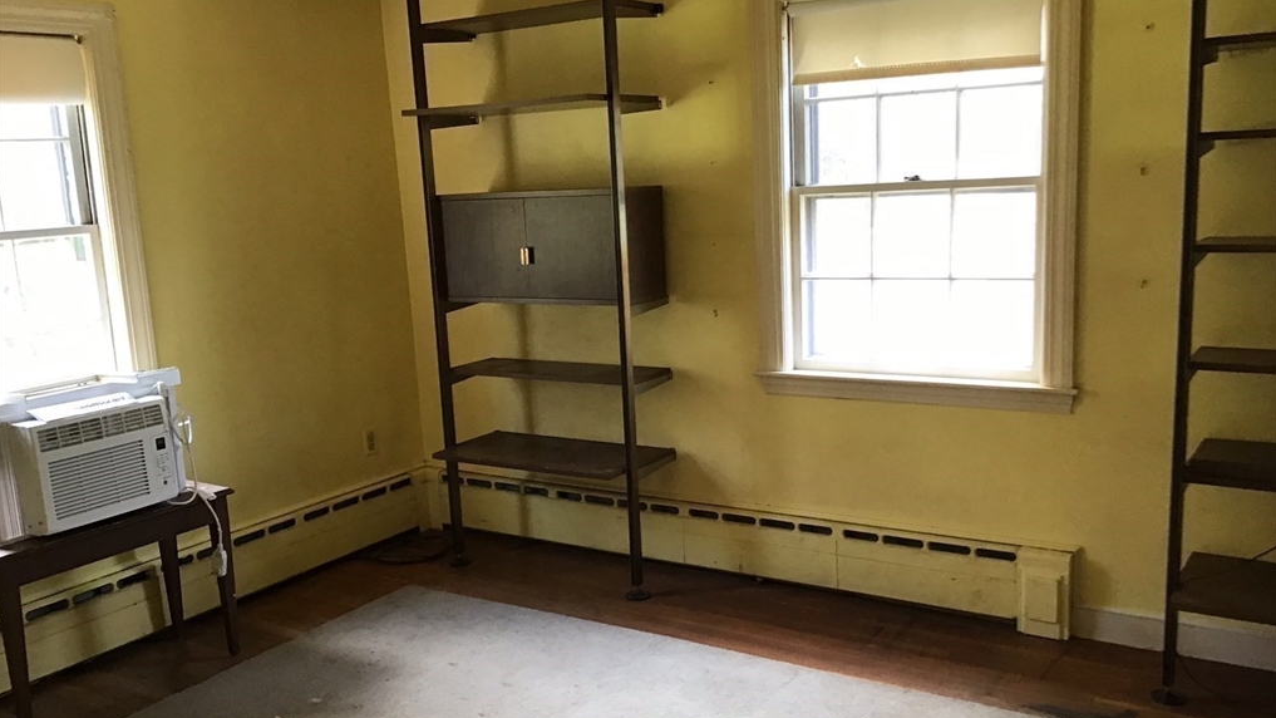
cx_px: 639
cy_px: 402
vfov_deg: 34.6
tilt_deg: -13.4
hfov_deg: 58.0
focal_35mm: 34
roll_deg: +4.5
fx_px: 1150
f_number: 2.4
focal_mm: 3.3
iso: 64
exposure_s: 1/30
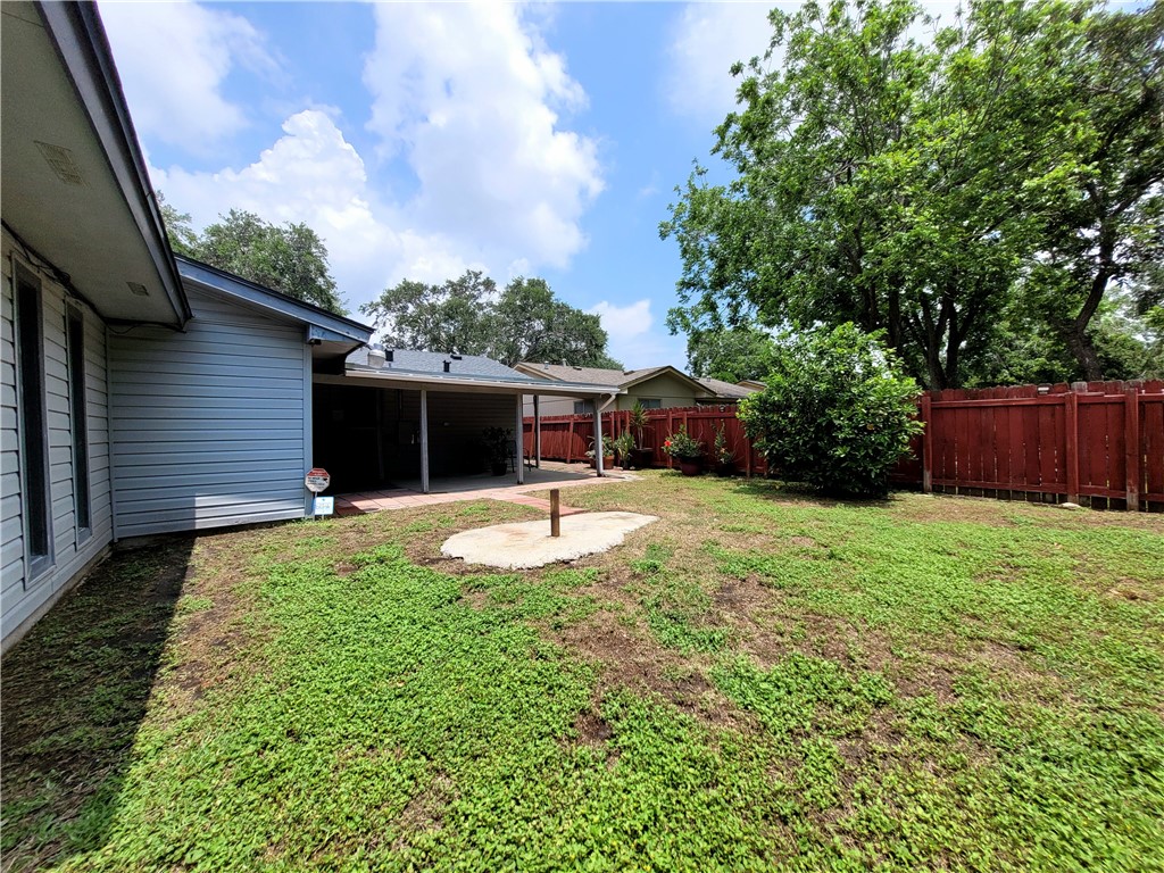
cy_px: 436
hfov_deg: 106.2
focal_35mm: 13
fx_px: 437
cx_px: 582
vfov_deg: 89.9
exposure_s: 1/2000
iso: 40
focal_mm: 1.74
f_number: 2.2
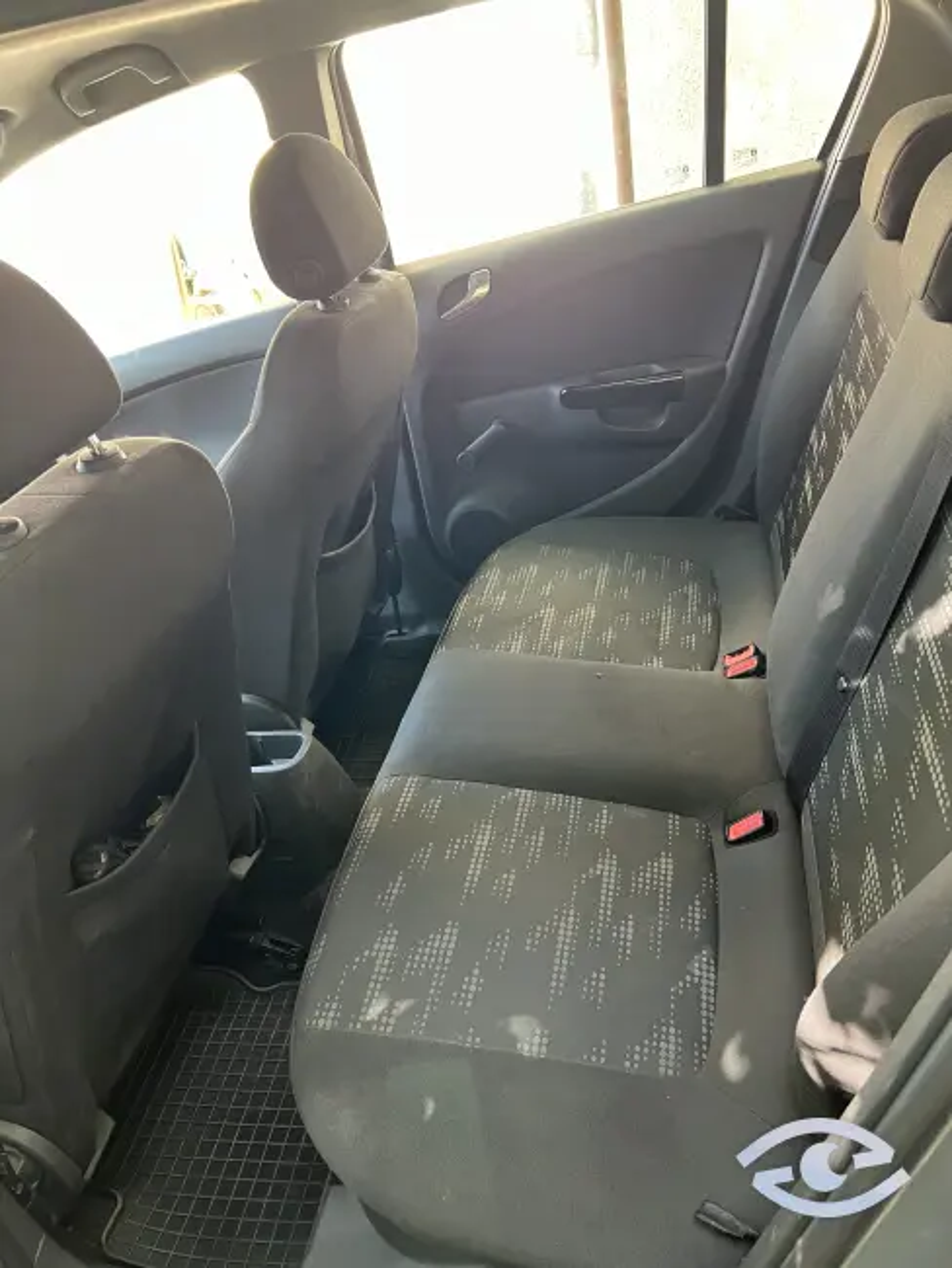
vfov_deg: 67.3
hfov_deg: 53.1
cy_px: 634
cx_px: 476
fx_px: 953
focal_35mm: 26
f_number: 1.5
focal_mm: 5.7
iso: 160
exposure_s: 1/60
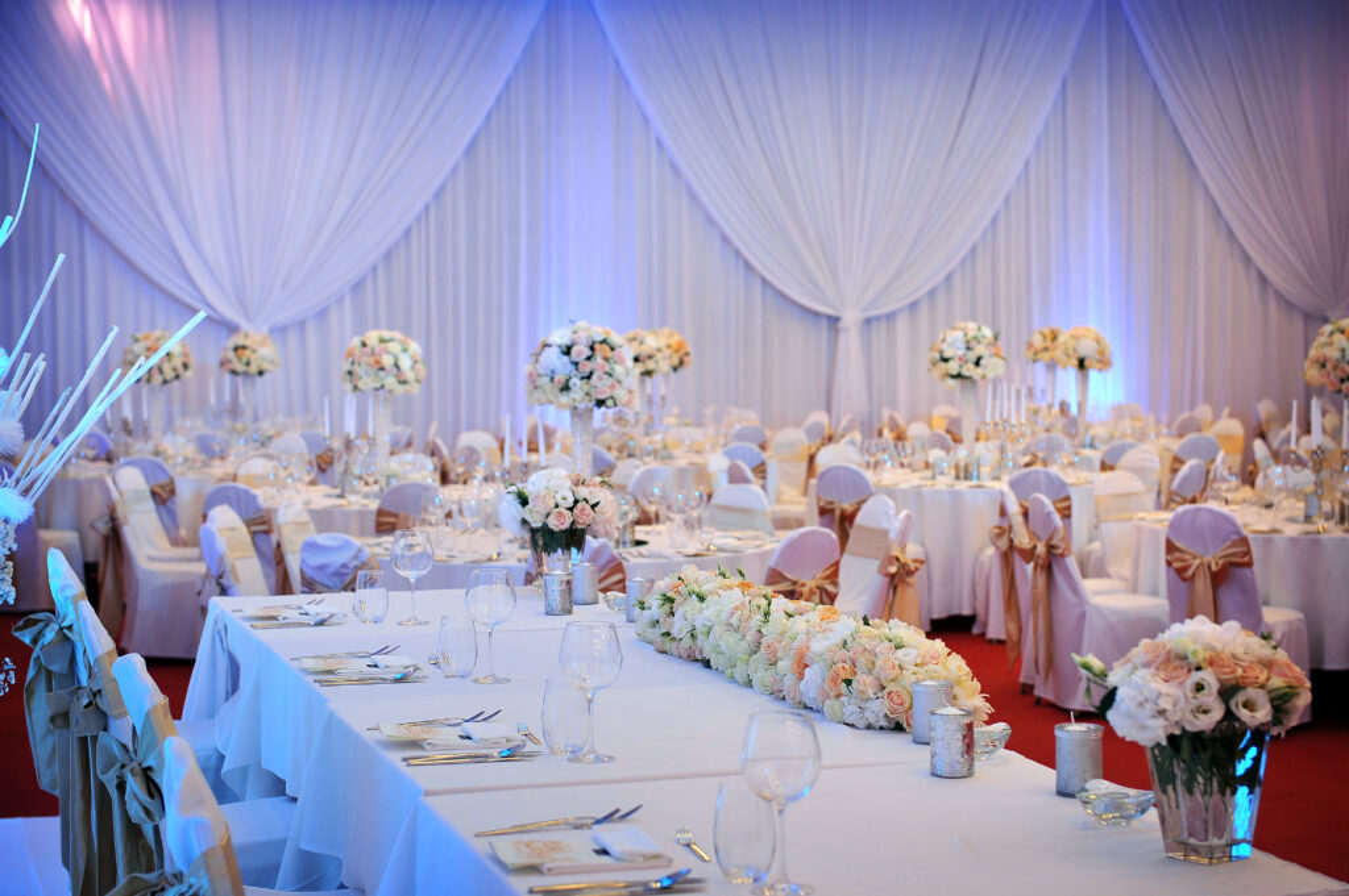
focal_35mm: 70
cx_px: 674
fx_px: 2621
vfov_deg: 19.4
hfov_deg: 28.9
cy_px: 448
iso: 1250
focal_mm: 70
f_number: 4.5
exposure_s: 1/250
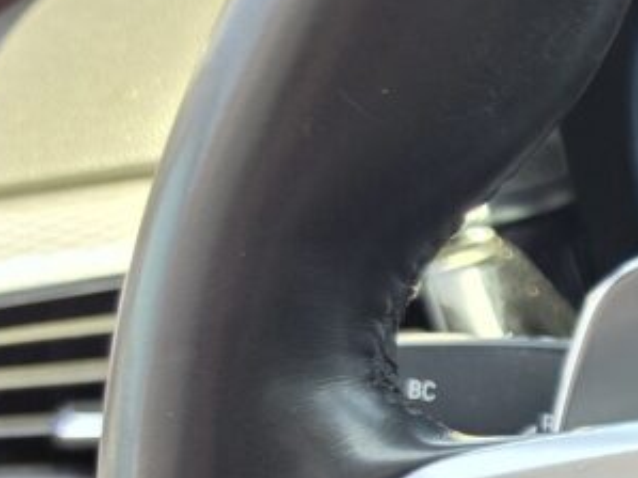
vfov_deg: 11.8
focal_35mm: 123
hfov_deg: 13.4
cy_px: 563
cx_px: 1338
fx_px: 2266
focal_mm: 6.5
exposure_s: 1/180
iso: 32
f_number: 1.4
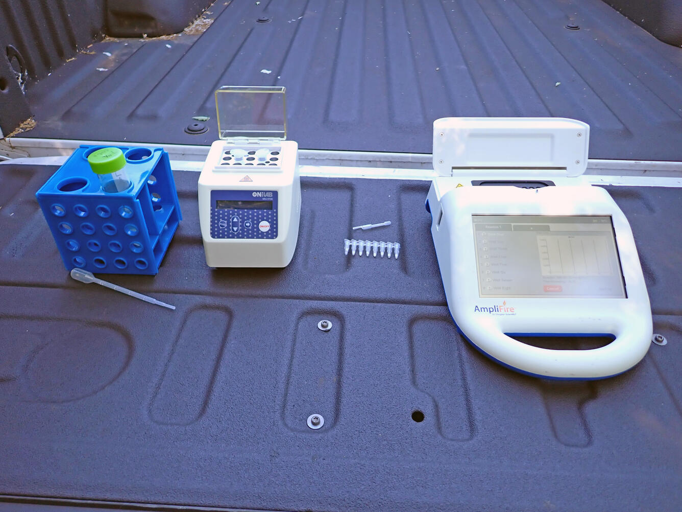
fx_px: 493
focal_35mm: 25
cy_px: 256
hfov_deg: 69.4
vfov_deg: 54.9
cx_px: 341
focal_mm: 4.5
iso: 125
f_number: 2
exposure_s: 1/125
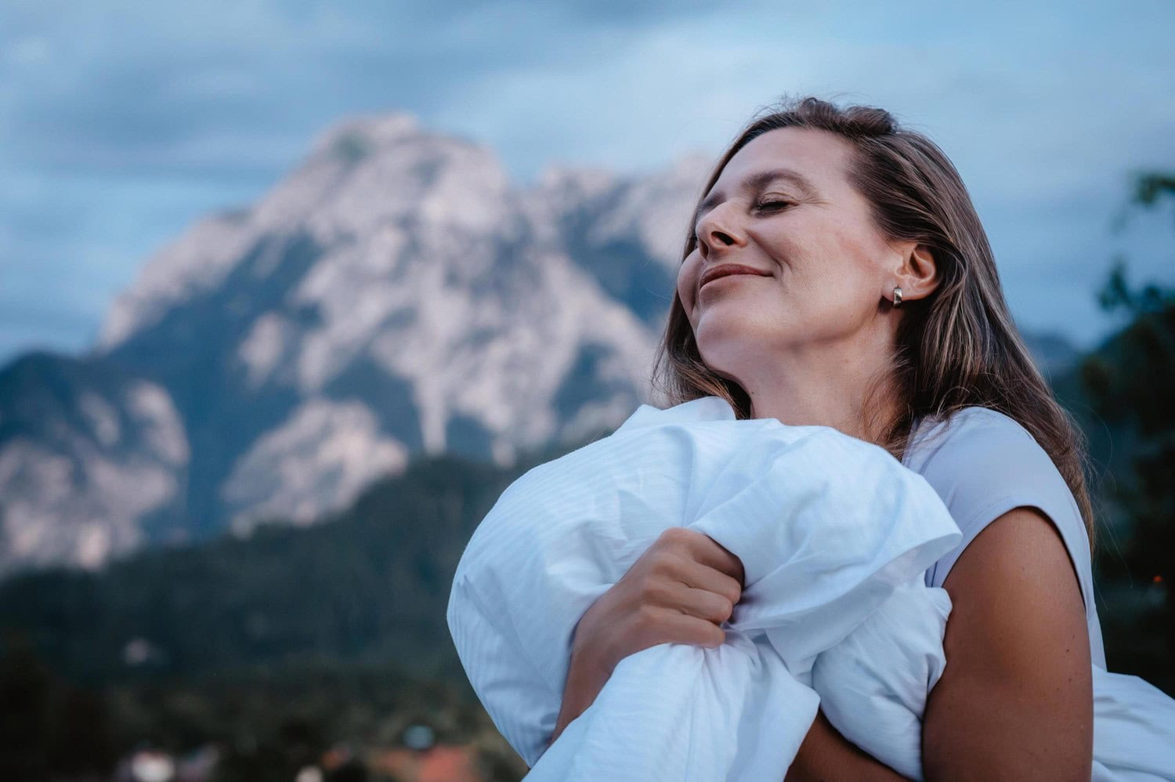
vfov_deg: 16.1
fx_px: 2772
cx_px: 588
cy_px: 391
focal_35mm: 85
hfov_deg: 23.9
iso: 3200
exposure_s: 1/15
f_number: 6.3
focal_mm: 85
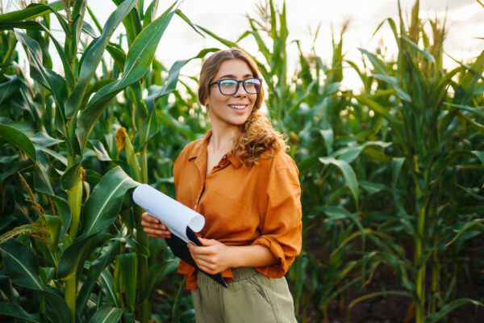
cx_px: 242
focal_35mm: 35
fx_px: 471
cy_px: 162
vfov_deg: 37.9
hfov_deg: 54.4
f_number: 1.4
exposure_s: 1/3200
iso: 250
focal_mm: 35
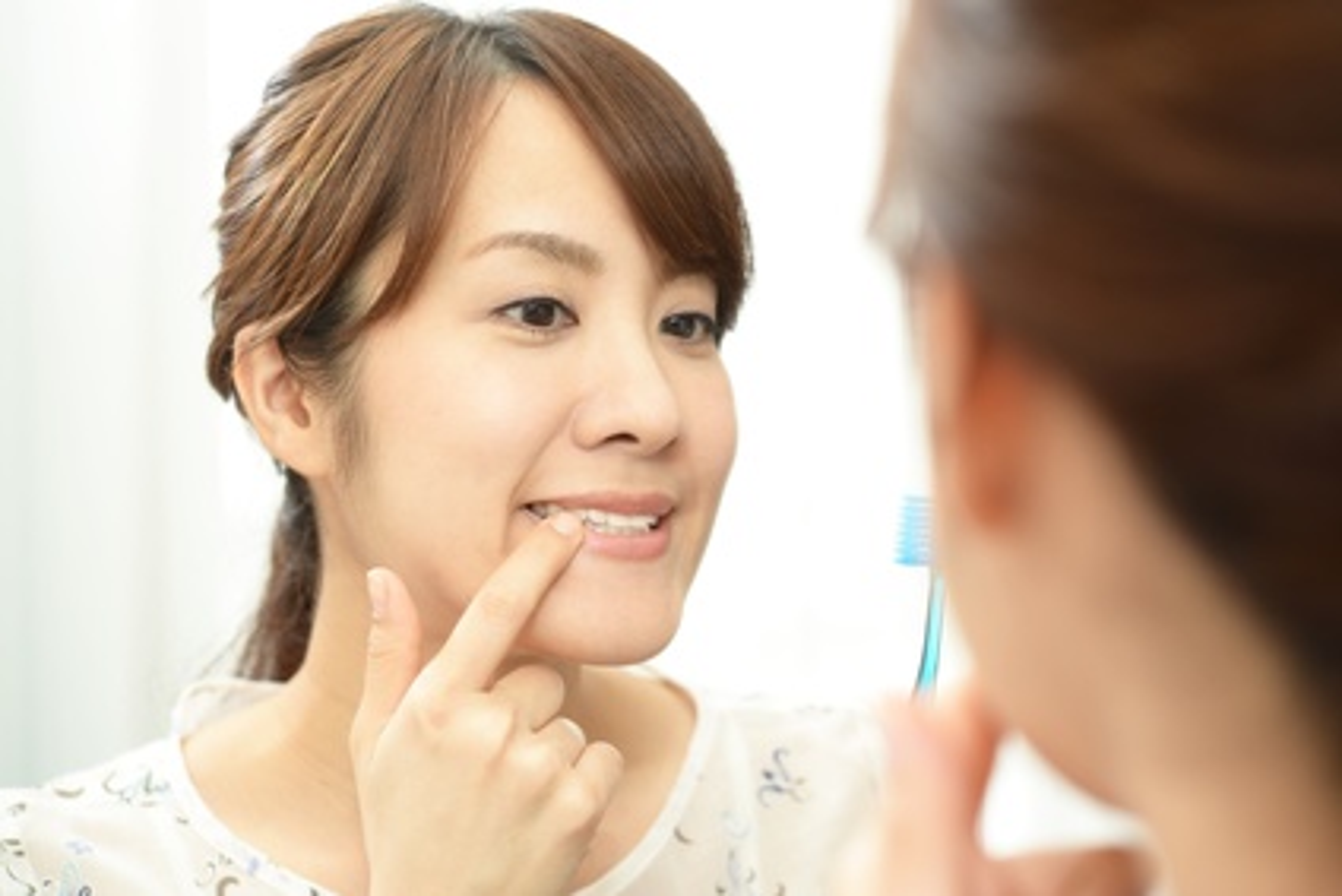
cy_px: 448
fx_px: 2237
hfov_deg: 33.4
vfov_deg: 22.6
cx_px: 671
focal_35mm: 60
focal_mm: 60
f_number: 4
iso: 200
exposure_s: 1/200
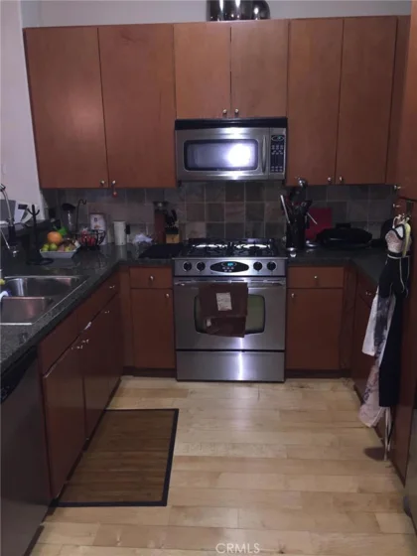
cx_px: 208
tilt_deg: -15.3
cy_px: 278
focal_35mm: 29
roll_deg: +1.9
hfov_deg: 48.2
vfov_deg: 61.7
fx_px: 466
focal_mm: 4.15
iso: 100
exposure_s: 1/16
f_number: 2.2
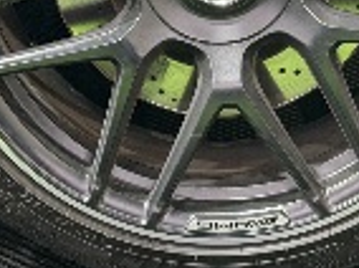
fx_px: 1460
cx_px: 238
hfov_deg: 14.0
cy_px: -61
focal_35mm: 141
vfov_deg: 10.3
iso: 250
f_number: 1.78
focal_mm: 6.76
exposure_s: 1/100
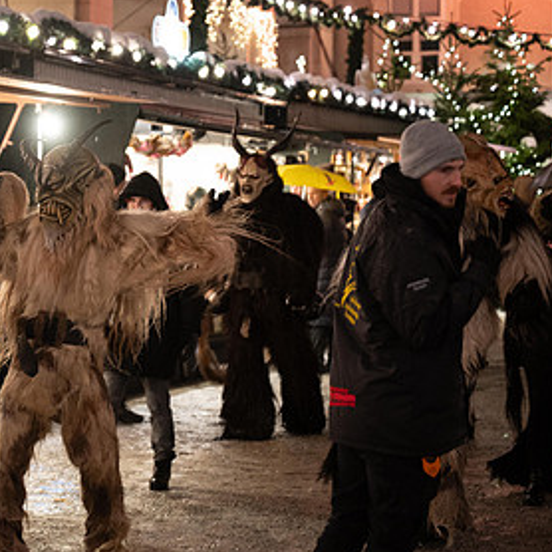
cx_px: 107
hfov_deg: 14.0
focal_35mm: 124
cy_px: 340
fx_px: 2237
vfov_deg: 14.1
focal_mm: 70
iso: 3200
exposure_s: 1/125
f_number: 2.8
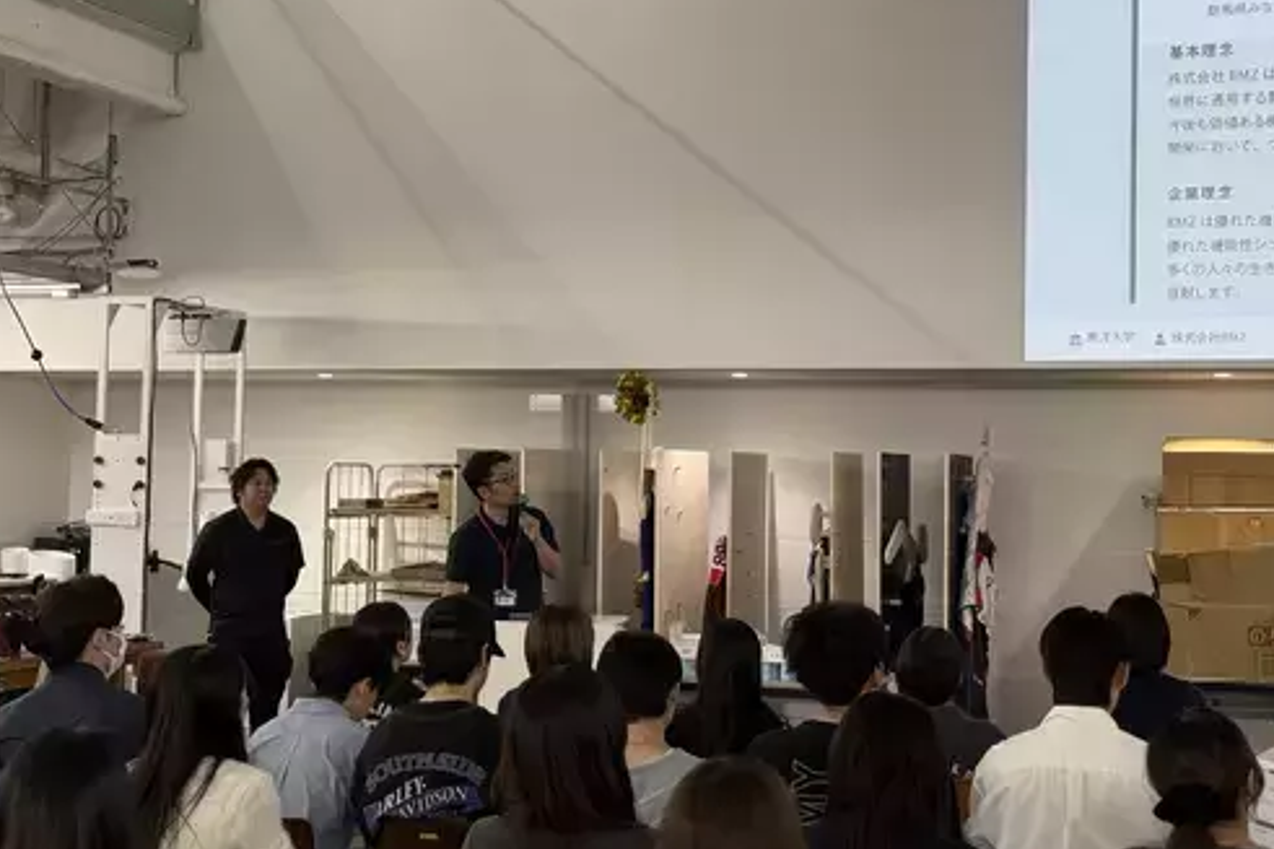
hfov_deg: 32.9
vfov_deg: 22.2
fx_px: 2158
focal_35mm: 61
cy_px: 343
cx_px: 602
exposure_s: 1/100
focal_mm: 6.76
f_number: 1.78
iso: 100
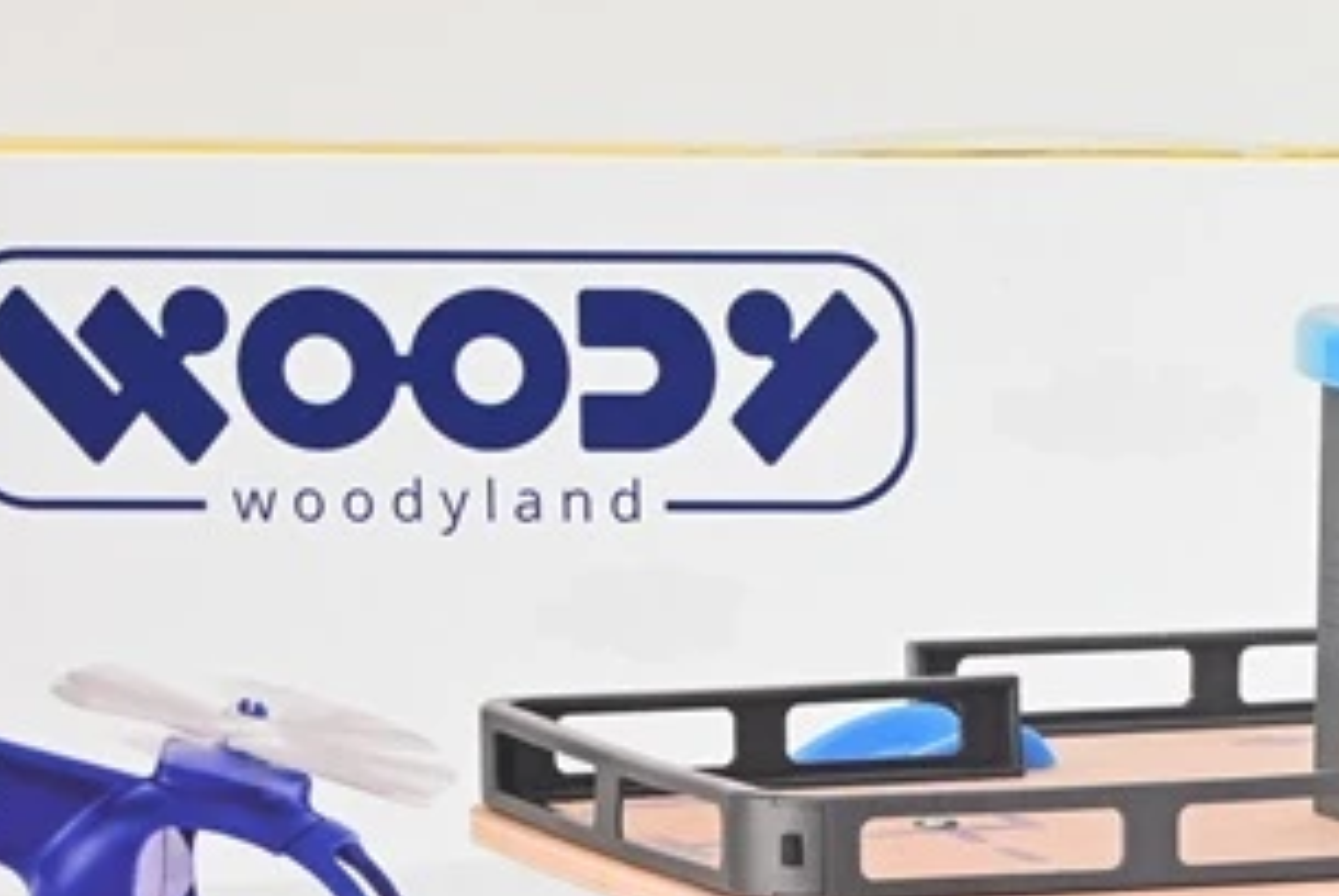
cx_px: 1095
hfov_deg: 18.4
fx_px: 4095
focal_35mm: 110
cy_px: 1113
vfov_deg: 12.2
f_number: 4.5
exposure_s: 1/125
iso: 400
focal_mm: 28
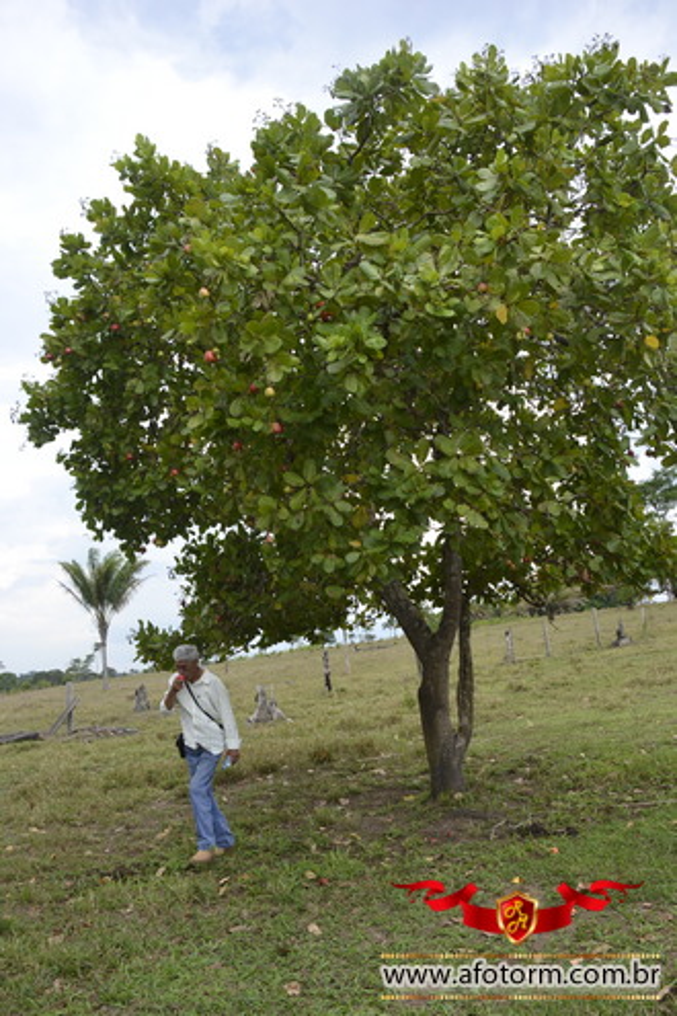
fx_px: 846
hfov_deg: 43.6
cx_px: 338
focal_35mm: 30
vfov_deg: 61.9
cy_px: 508
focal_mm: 20
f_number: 6.3
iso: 100
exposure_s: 1/160
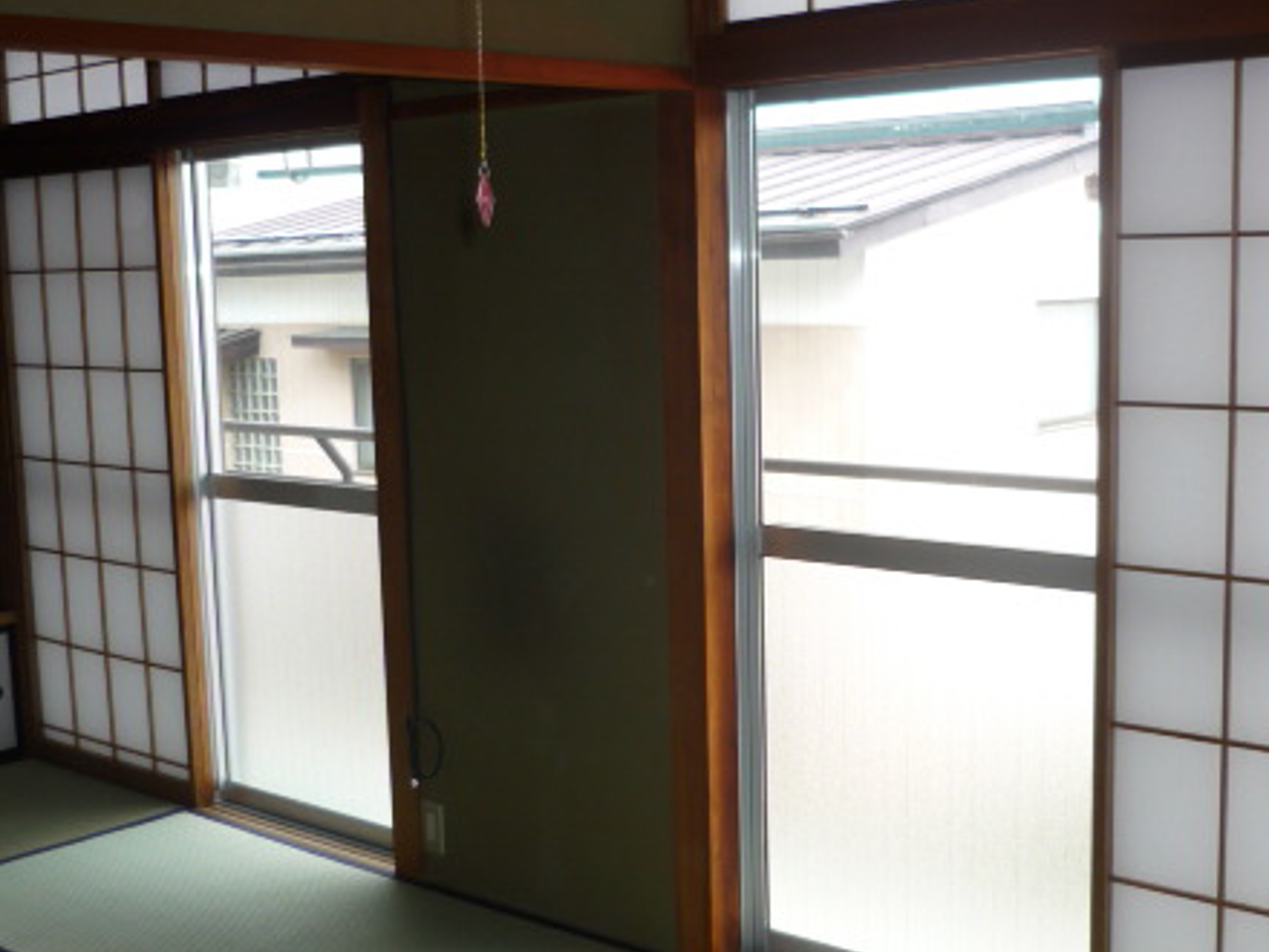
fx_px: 1760
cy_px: 516
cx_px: 669
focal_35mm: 48
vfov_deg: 30.3
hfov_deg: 39.6
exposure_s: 1/125
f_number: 2.8
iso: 100
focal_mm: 5.5
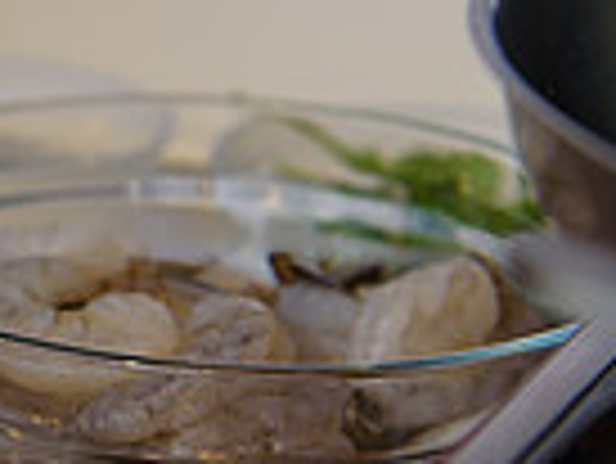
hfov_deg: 13.1
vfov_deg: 10.5
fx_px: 2529
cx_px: -328
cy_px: 259
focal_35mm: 142
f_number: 3.2
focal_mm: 35
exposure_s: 1/2500
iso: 250
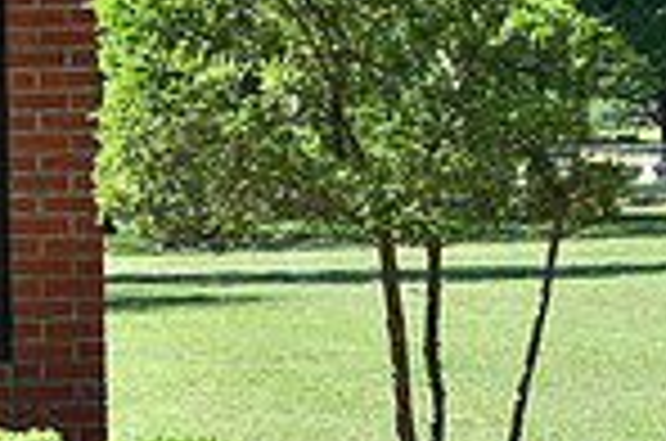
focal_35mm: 283
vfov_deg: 4.8
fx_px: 5224
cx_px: -360
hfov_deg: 7.2
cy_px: 16
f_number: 8
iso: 160
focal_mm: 48
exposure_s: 1/250
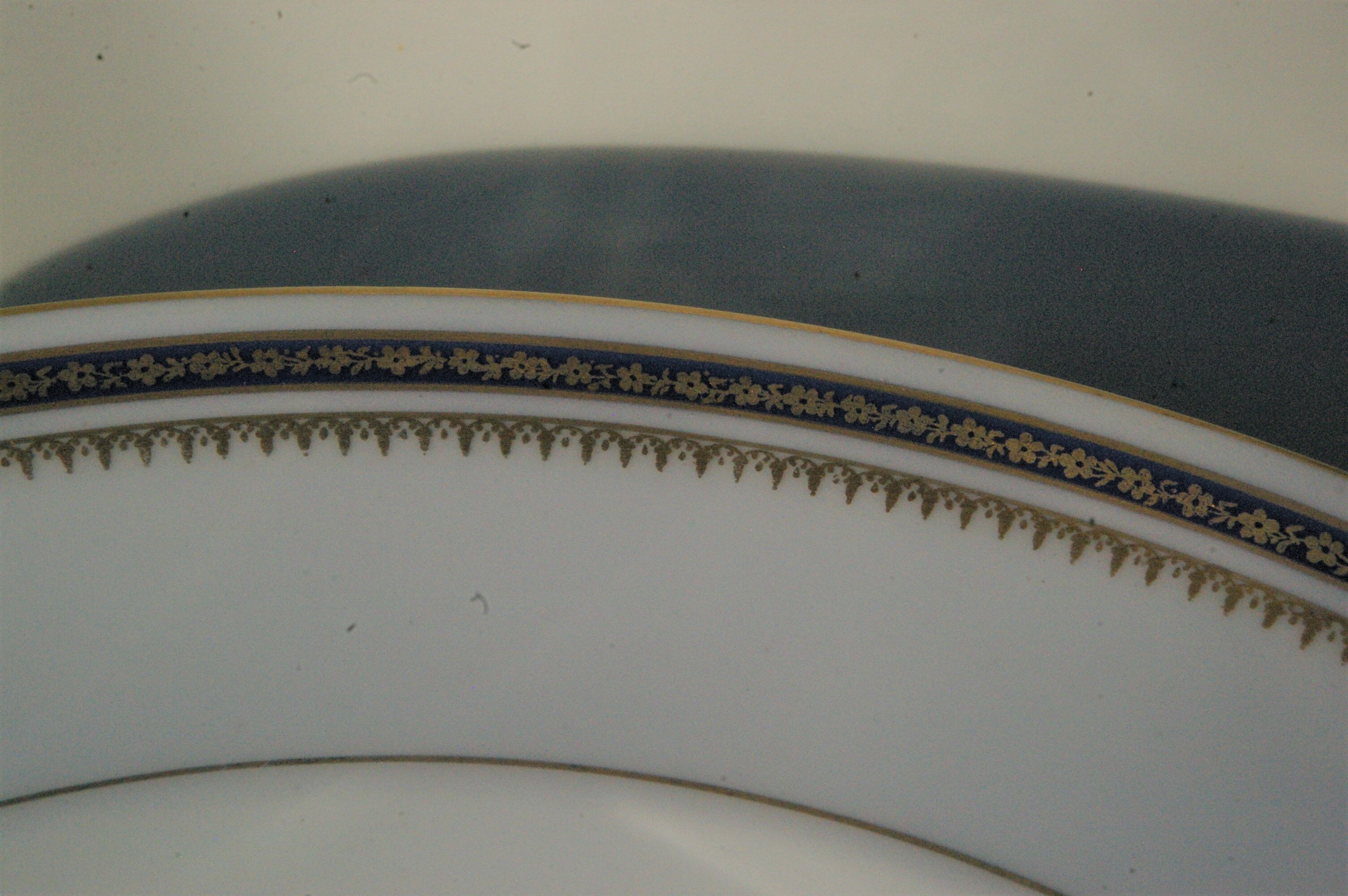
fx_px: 1459
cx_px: 674
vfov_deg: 34.1
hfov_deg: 49.6
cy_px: 448
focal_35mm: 39
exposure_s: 1/1000
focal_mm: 26
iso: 1600
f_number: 13
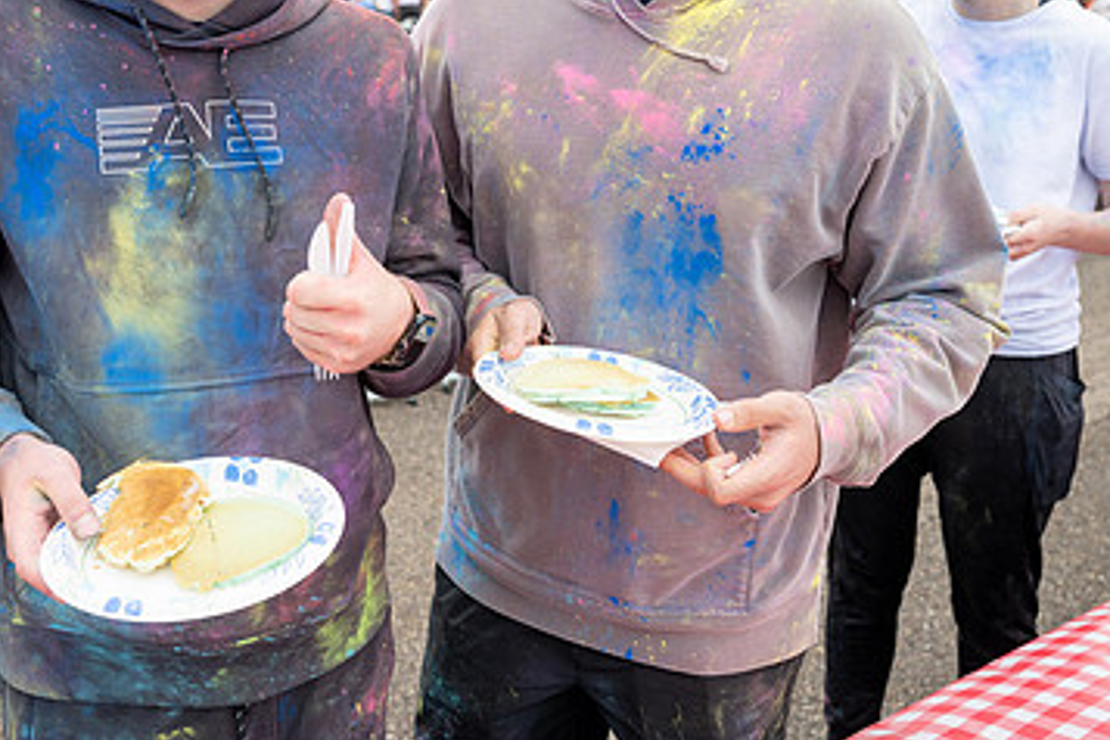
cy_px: 154
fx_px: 1326
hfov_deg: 45.1
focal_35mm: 43
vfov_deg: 30.5
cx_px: 429
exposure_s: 1/250
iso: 160
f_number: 4
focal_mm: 26.5
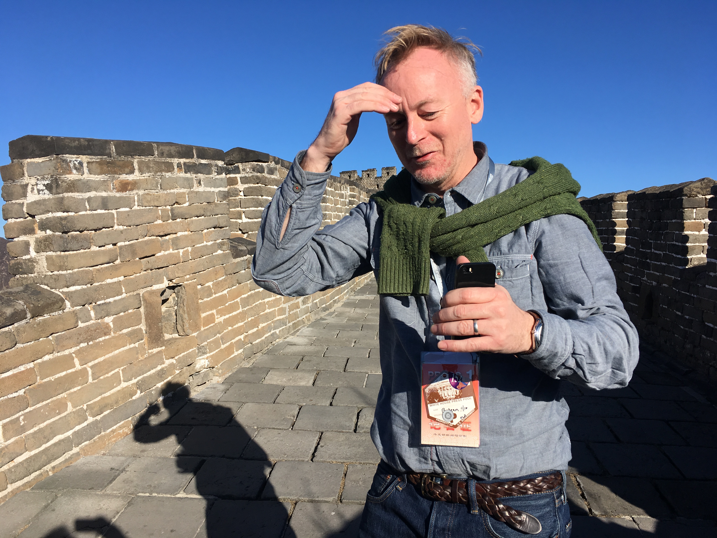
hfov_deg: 61.7
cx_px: 358
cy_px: 269
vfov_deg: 48.2
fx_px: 601
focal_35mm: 29
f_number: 2.2
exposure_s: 1/1832
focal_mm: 4.2
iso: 25
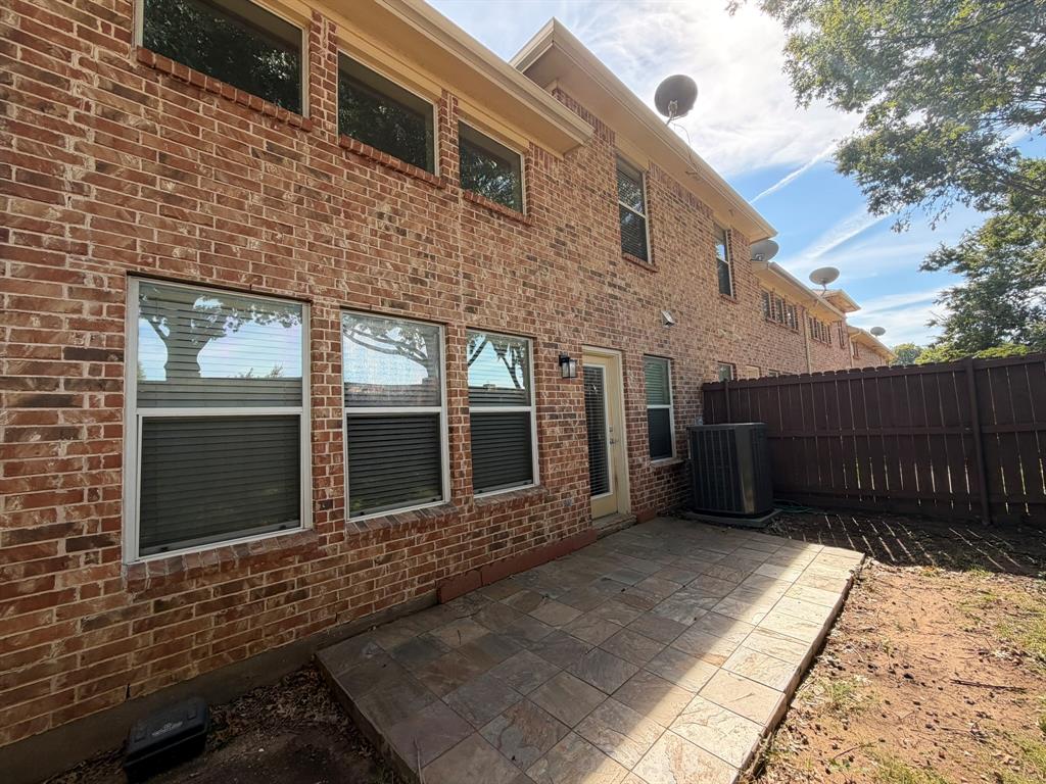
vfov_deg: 85.7
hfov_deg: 102.1
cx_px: 523
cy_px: 392
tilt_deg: +5.1
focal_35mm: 14
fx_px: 423
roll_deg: +3.8
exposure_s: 1/293
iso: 50
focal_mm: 2.22
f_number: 2.2
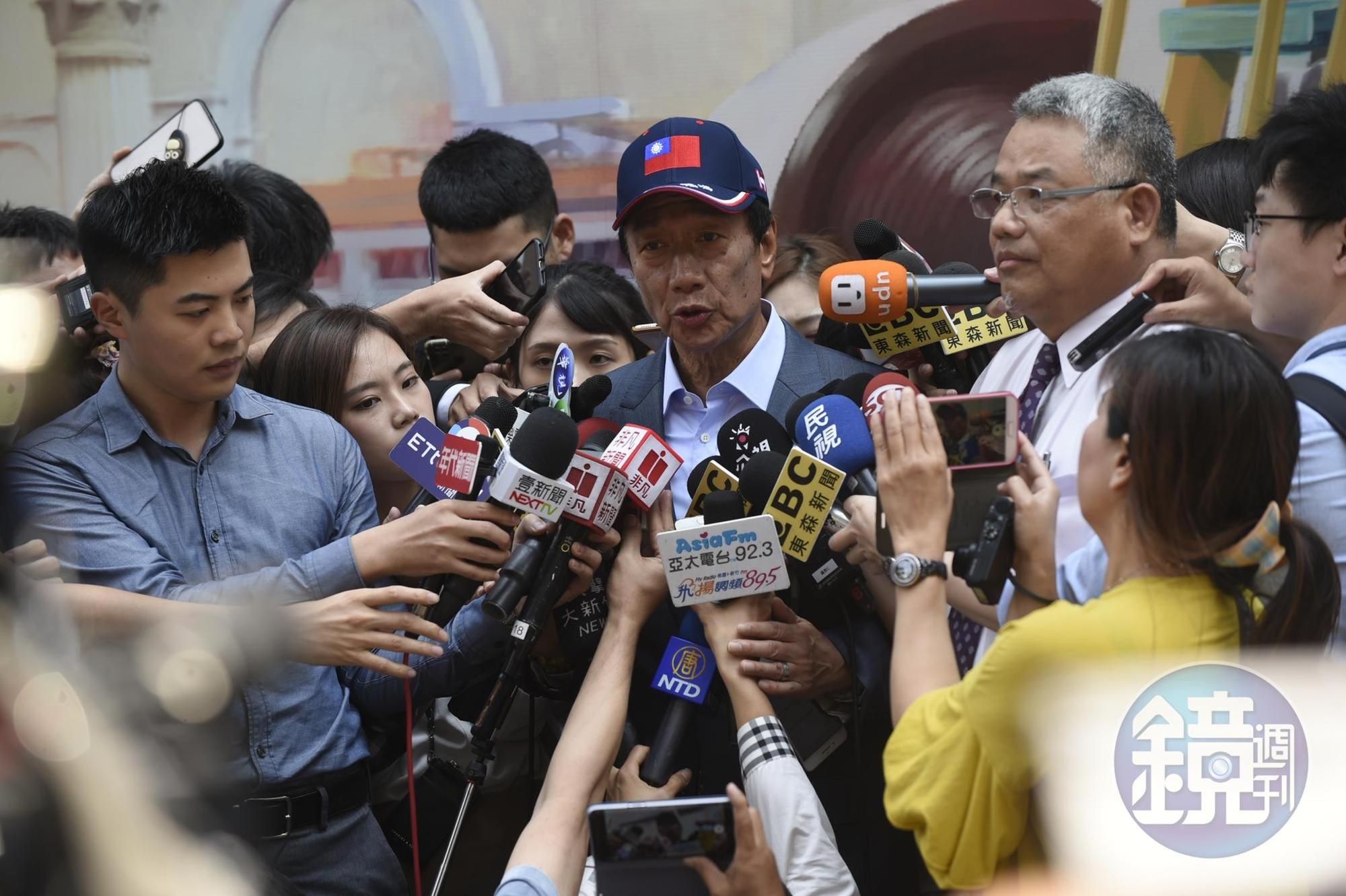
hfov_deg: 14.7
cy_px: 448
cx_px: 673
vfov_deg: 9.8
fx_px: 5231
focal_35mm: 140
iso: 200
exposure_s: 1/320
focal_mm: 140
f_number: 5
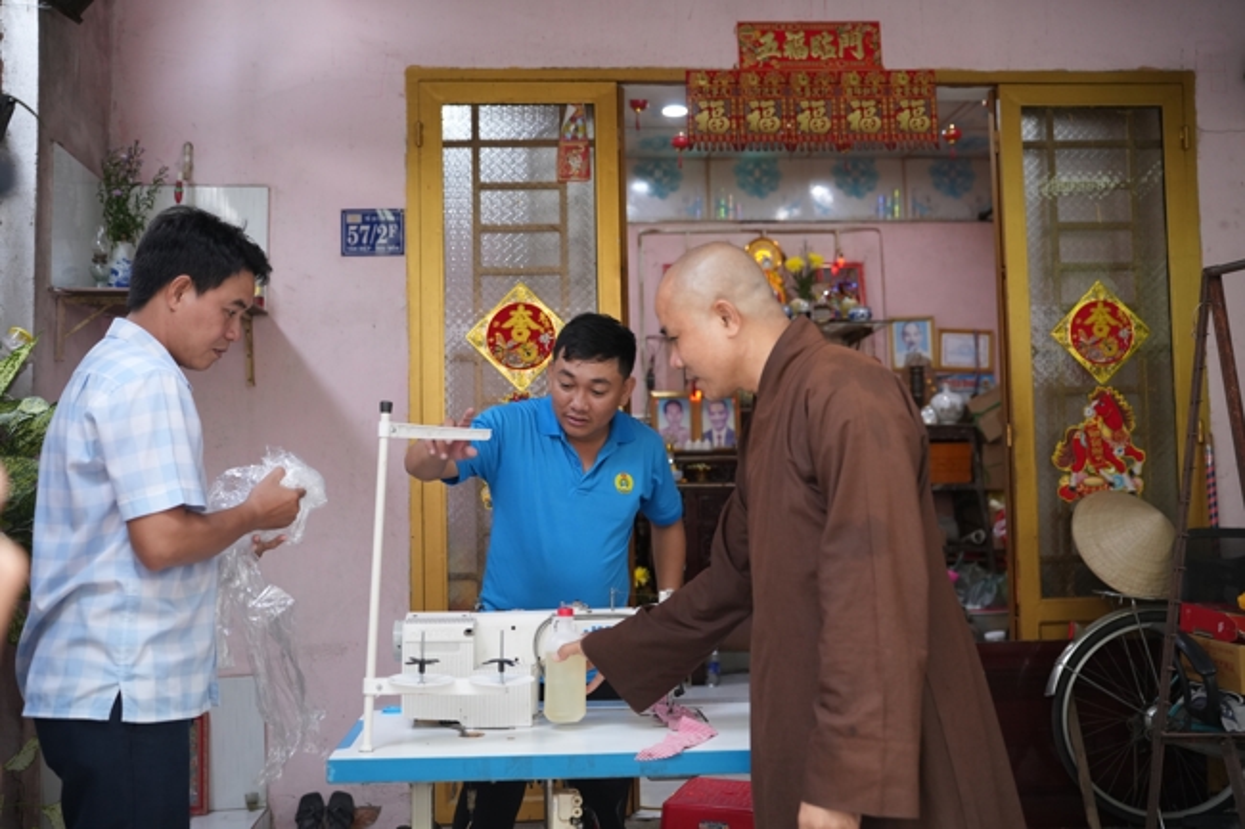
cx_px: 622
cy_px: 414
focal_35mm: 35
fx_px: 1210
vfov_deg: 37.8
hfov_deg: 54.4
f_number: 2.8
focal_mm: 35
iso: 1600
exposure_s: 1/125
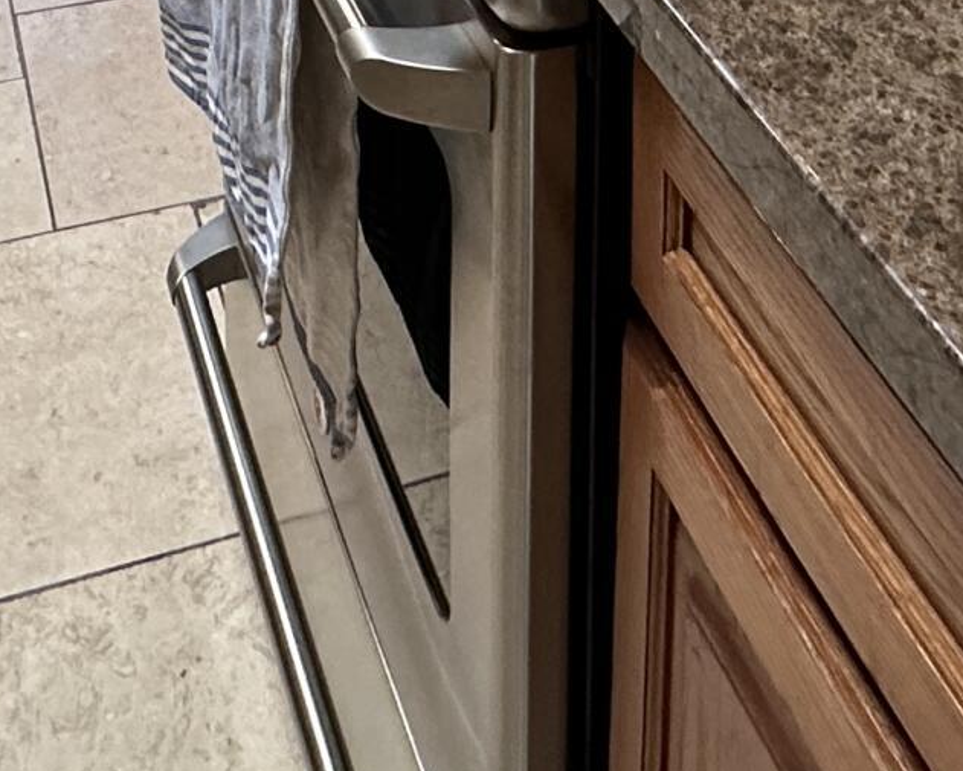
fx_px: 1853
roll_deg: -1.2
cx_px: 493
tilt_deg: -8.3
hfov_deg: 29.1
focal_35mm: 65
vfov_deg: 17.4
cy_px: -742
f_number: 2.2
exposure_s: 1/120
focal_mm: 2.22
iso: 200
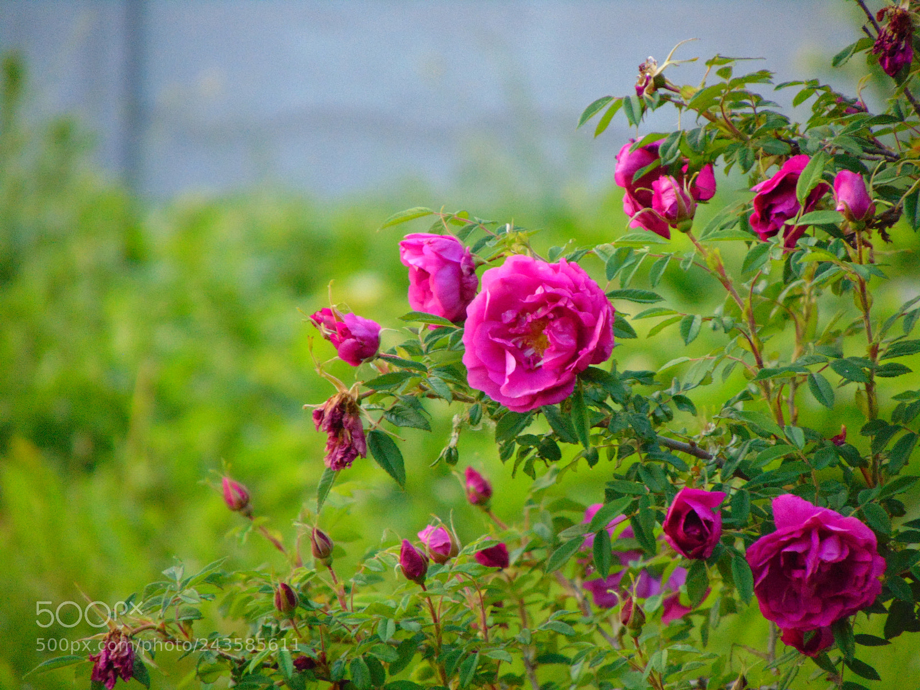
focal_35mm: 714
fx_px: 18976
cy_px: 345
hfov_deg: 2.8
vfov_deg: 2.1
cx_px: 460
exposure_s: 1/80
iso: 400
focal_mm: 128
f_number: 5.1
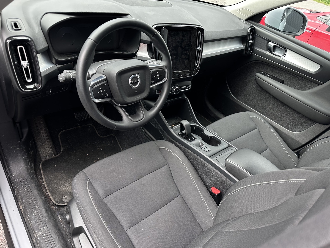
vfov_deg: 56.8
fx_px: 229
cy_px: 124
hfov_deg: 71.6
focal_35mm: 24
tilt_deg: -38.2
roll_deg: -17.4
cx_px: 165
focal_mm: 6.86
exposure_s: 1/121
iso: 80
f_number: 1.78
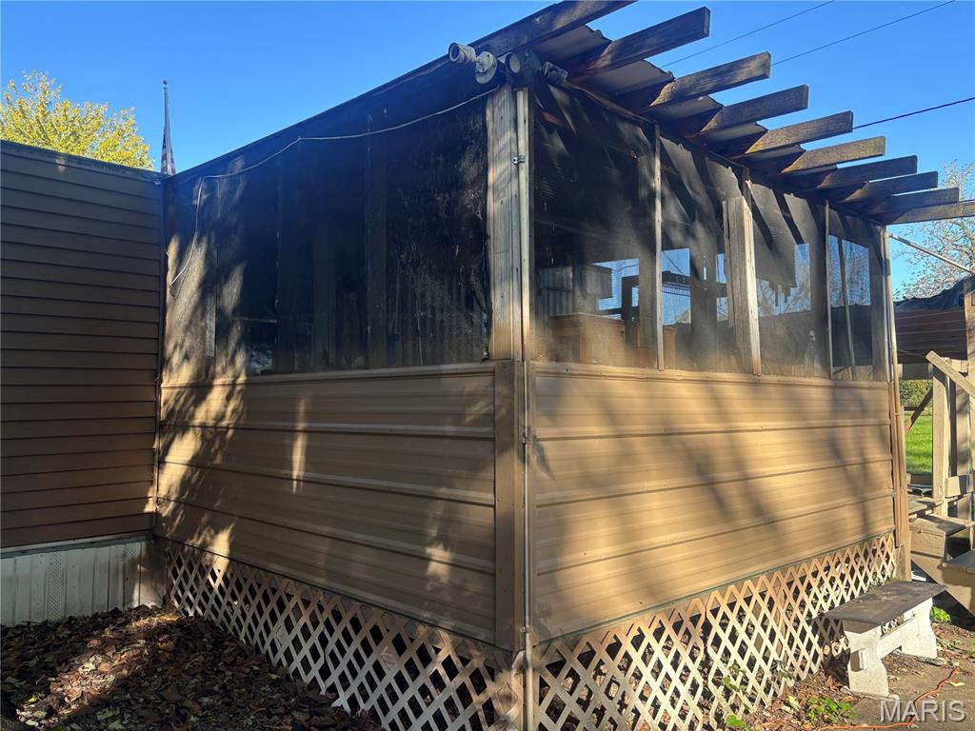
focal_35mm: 26
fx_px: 732
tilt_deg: +1.8
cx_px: 488
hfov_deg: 67.3
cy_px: 366
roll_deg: -0.1
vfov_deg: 53.1
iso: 50
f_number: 1.6
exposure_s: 1/544
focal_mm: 5.96
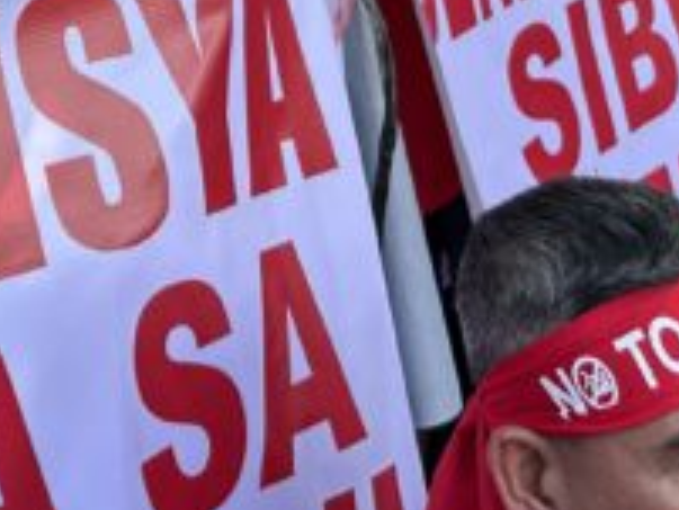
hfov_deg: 19.6
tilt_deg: +1.2
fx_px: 1904
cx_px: 0
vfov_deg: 13.5
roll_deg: +3.3
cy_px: -434
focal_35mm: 97
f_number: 1.5
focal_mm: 5.7
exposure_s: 1/261
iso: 50
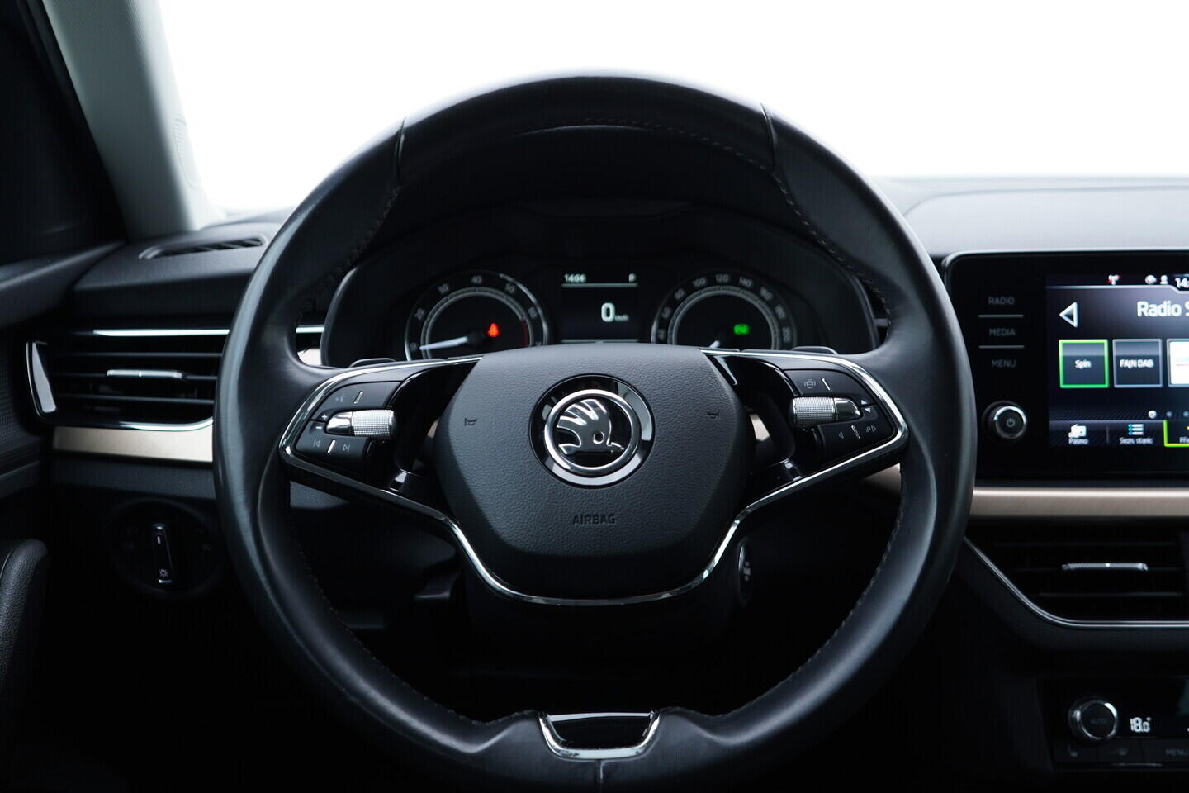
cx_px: 594
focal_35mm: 36
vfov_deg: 36.9
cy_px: 396
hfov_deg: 53.1
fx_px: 1189
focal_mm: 24
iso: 200
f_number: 2.8
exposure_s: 1/40
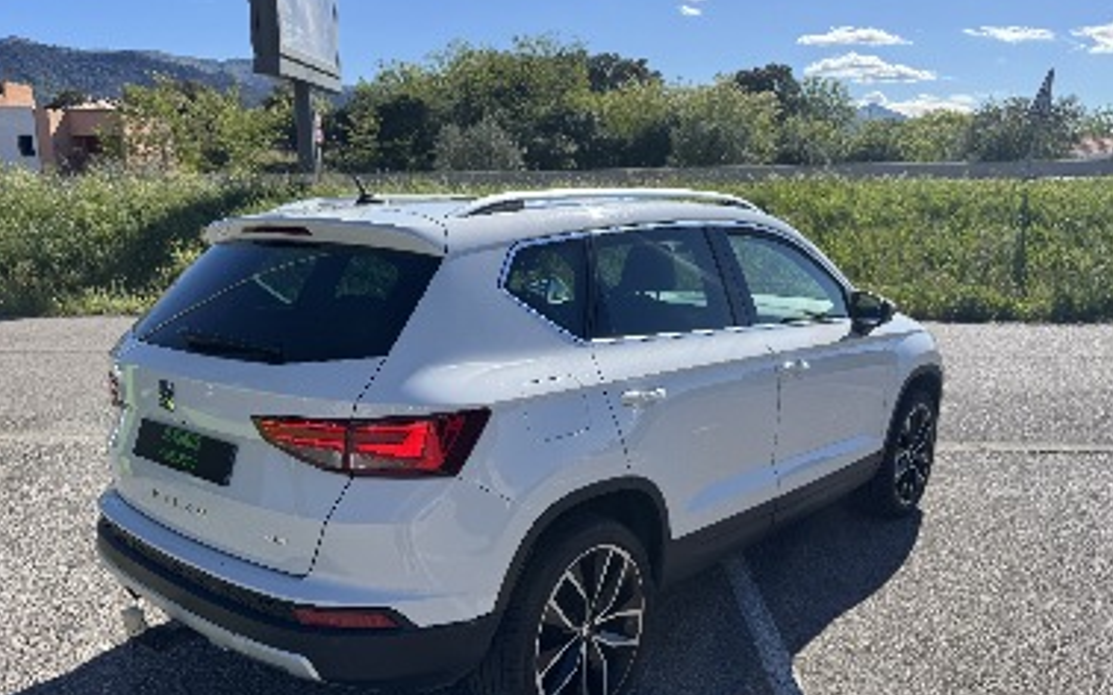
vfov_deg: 44.3
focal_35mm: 28
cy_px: 415
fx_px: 849
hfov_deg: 66.4
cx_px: 527
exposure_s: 1/3597
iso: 80
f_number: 1.78
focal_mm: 6.76
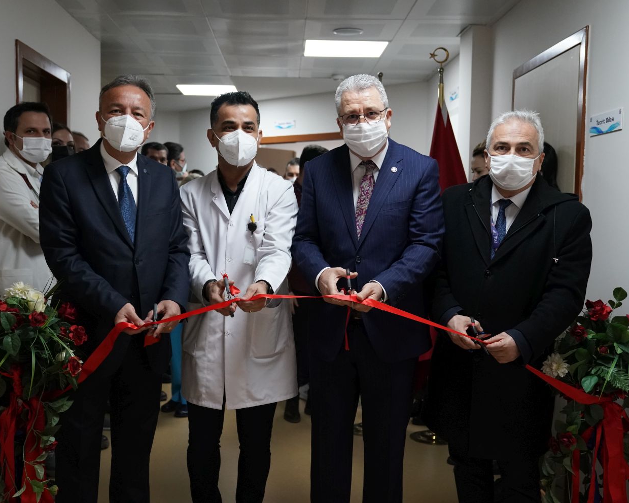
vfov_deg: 35.7
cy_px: 250
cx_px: 285
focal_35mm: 42
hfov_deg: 43.8
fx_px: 782
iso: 4000
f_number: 3.5
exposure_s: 1/400
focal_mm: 37
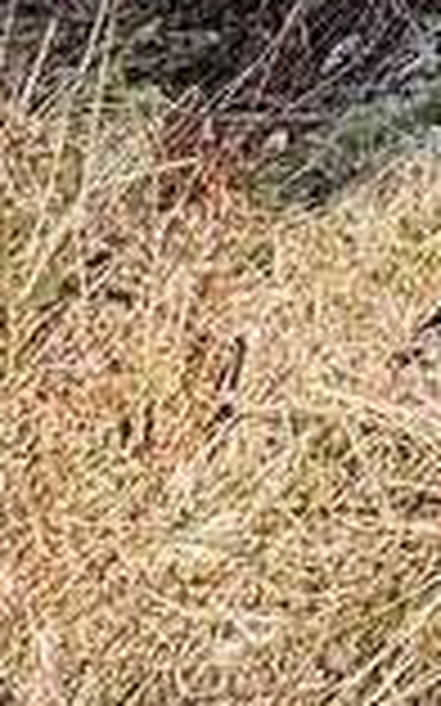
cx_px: 1462
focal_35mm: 91
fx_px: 1752
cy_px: -1070
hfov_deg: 9.6
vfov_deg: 14.0
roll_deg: +1.9
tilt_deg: +4.4
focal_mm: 2.22
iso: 50
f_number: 2.2
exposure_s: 1/99
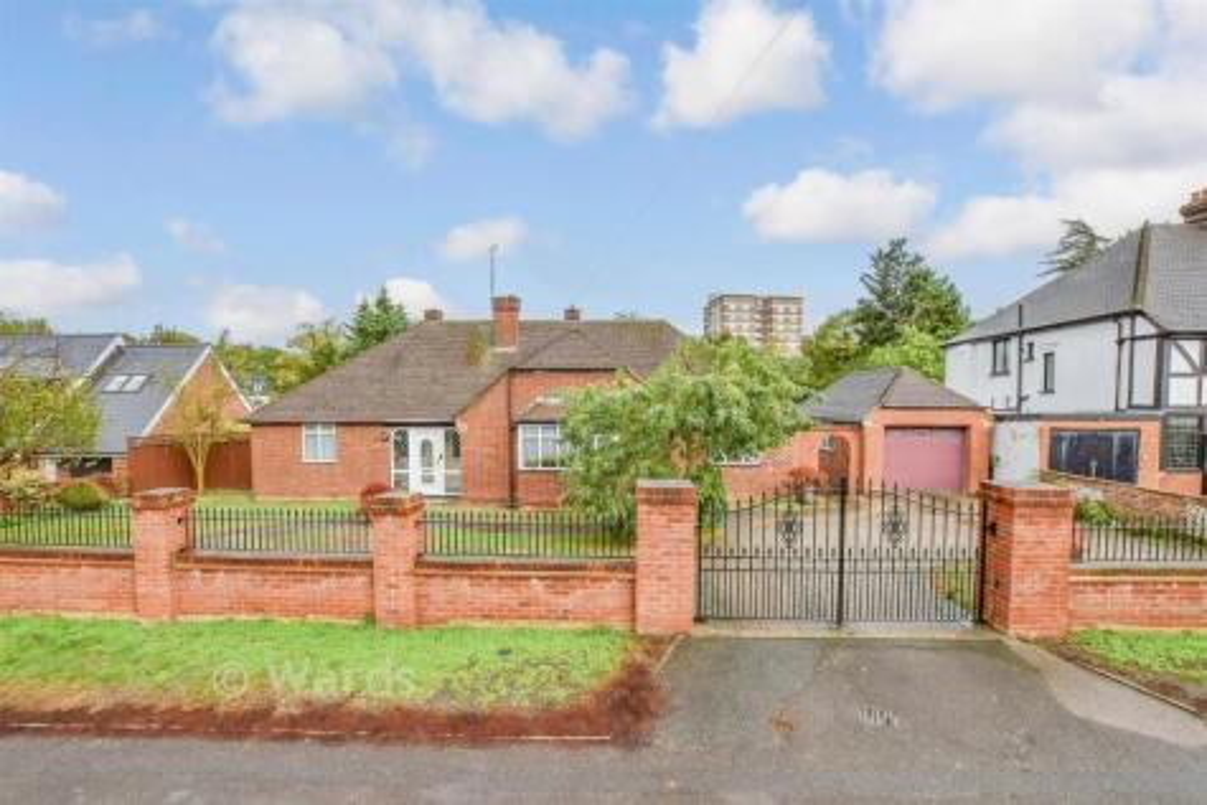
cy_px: 402
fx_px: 503
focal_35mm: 15
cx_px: 604
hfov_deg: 100.4
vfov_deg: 77.4
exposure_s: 1/1000
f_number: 8
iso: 400
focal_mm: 10
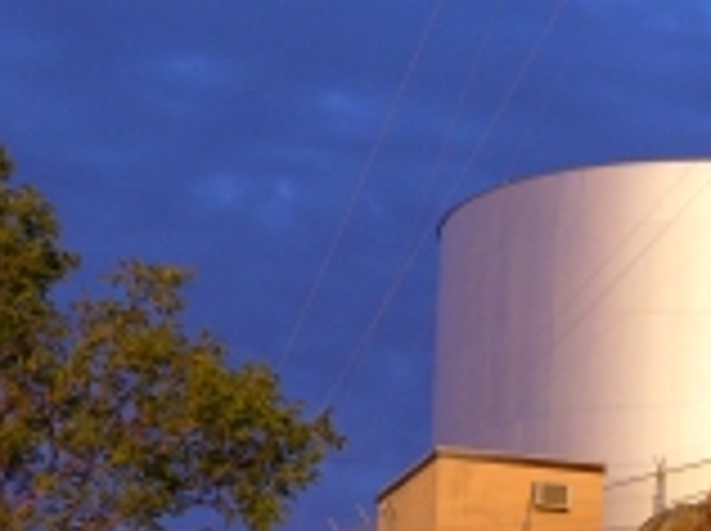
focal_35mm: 175
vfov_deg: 8.5
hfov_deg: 11.3
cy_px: 266
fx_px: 3589
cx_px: 333
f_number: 3.2
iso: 80
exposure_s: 1/250
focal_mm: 11.4
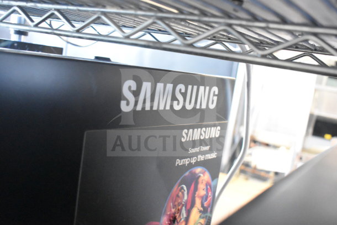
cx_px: 168
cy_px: 112
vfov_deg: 31.9
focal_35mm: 42
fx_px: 393
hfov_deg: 46.4
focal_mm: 28
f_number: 4.2
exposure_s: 1/50
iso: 8000
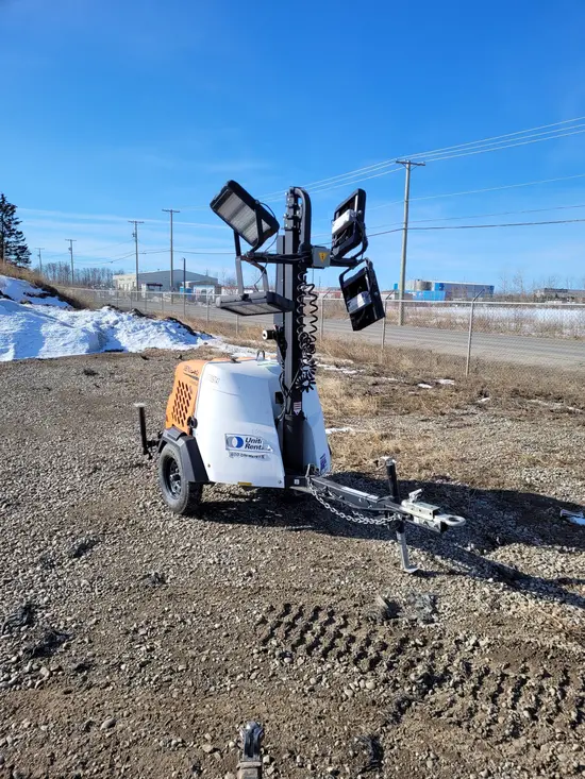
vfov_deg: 67.3
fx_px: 586
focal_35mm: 26
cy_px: 390
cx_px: 292
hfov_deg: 53.1
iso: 40
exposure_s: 1/2180
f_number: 1.8
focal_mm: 5.4
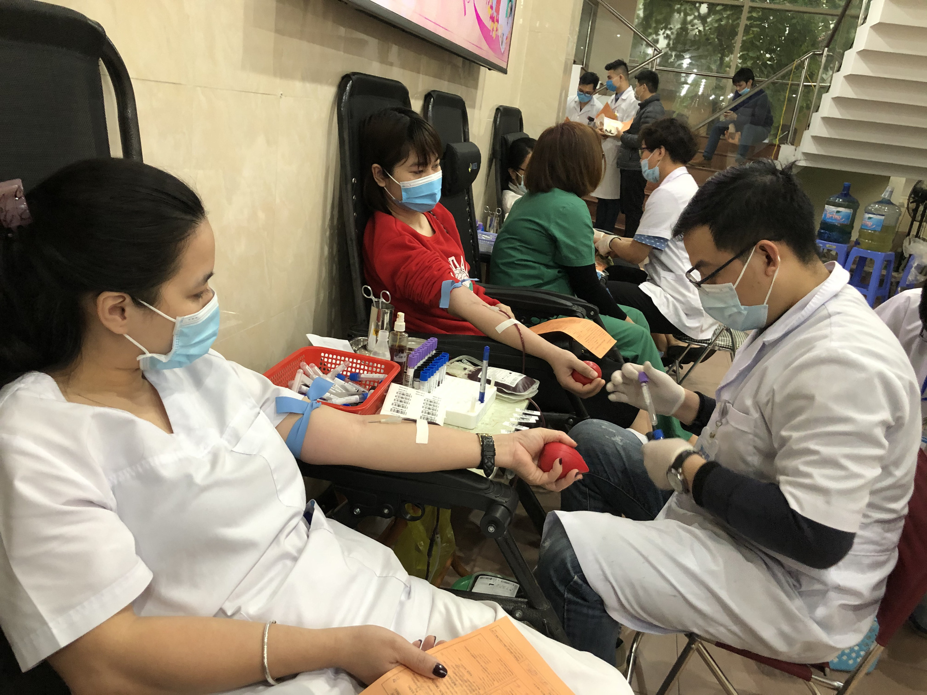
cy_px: 348
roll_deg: -7.1
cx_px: 464
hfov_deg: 63.4
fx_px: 750
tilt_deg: -16.8
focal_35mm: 28
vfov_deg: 49.7
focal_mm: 4
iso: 80
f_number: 1.8
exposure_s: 1/15
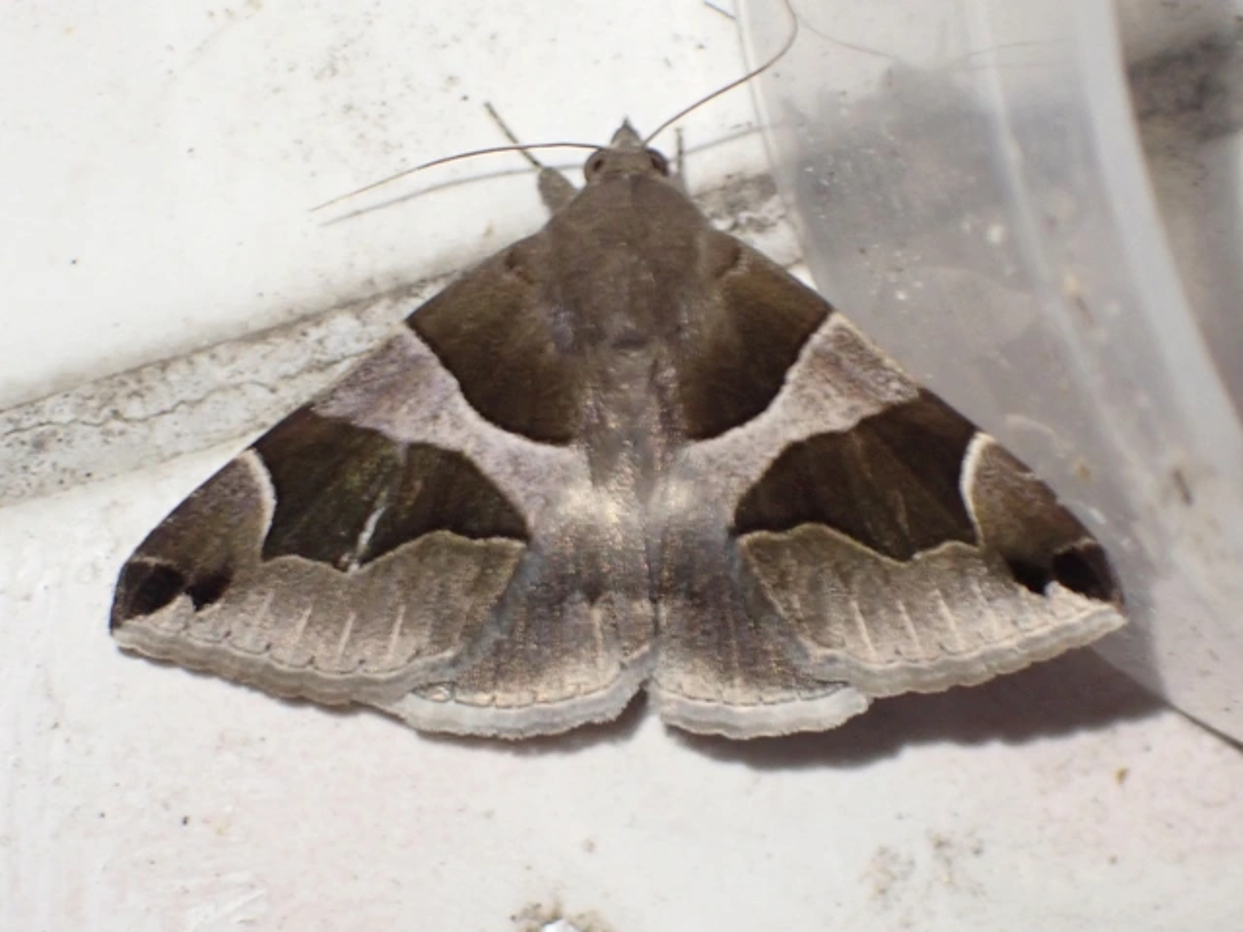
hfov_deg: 19.6
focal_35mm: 100
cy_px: 466
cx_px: 622
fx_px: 3591
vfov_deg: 14.8
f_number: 4.9
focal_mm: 18
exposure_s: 1/15
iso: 500
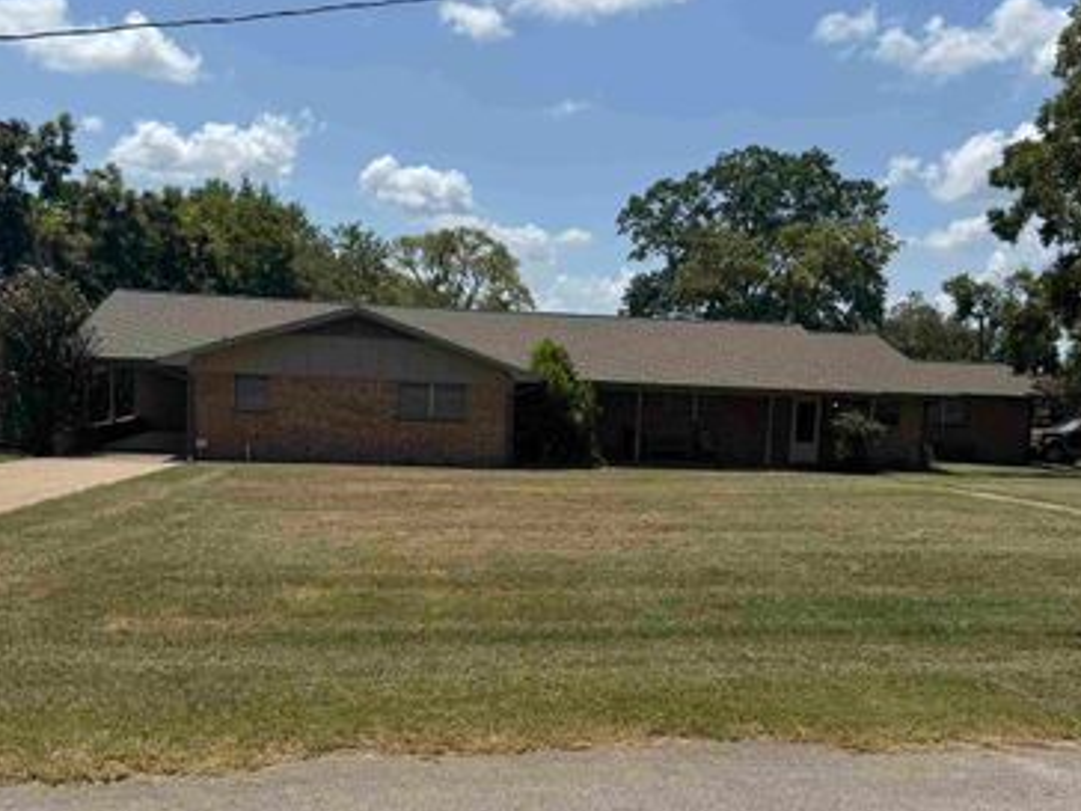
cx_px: 549
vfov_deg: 42.7
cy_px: 489
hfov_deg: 55.3
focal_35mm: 33
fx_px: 1031
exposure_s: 1/7092
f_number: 1.78
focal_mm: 6.76
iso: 80
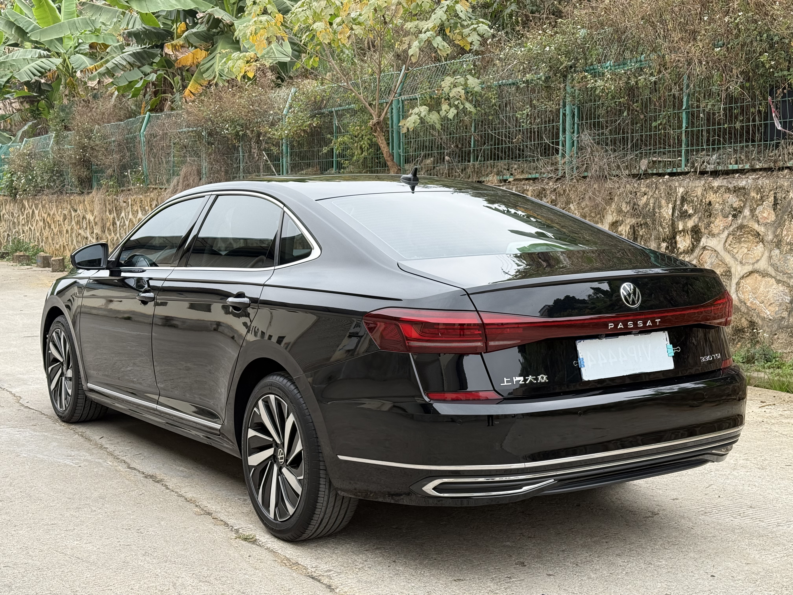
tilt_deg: -4.7
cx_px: 396
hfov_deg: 39.7
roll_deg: +0.0
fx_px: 1100
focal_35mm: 48
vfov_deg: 30.3
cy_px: 298
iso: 80
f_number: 1.78
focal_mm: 6.76
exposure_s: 1/282
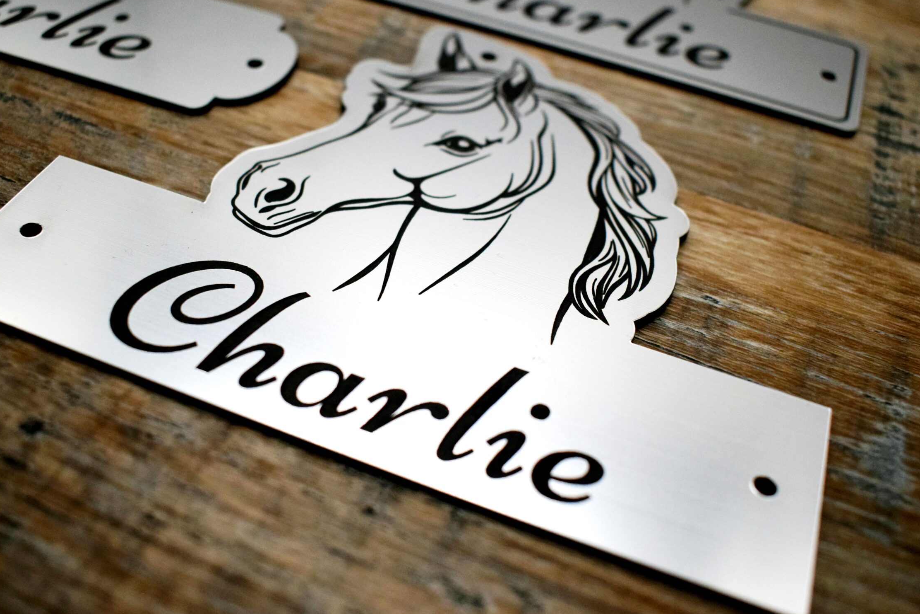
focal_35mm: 38
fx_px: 971
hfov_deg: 50.7
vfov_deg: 35.0
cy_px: 281
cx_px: 432
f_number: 4.5
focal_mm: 22
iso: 800
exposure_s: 1/250
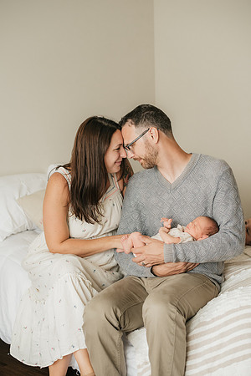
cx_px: 126
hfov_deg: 27.0
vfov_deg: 39.6
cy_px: 188
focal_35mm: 50
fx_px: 523
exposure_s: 1/250
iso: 1600
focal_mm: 50
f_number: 2.8
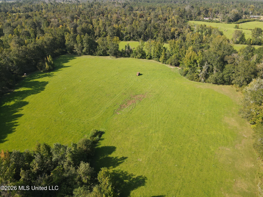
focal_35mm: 24
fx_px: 182
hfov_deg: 71.6
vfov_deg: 56.8
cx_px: 132
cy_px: 98
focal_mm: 4.5
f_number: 2.8
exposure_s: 1/320
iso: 100
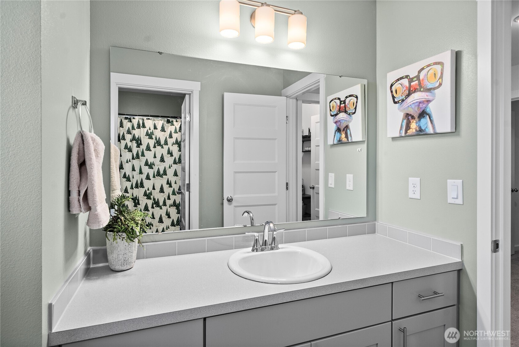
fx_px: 260
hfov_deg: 90.0
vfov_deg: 67.5
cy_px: 174
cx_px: 260
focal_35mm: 18
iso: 1000
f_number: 7.1
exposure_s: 1/10
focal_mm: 18
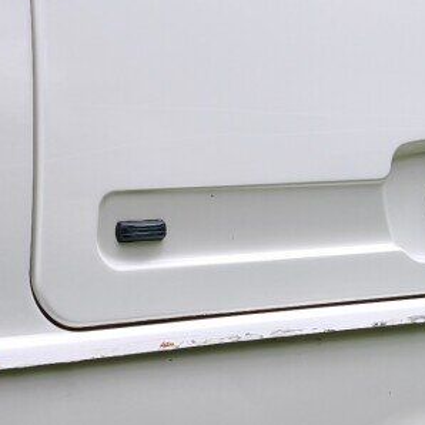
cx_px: 352
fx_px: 1847
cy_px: 359
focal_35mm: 133
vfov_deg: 13.0
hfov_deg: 13.1
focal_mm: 6.57
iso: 320
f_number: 1.6
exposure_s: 1/846
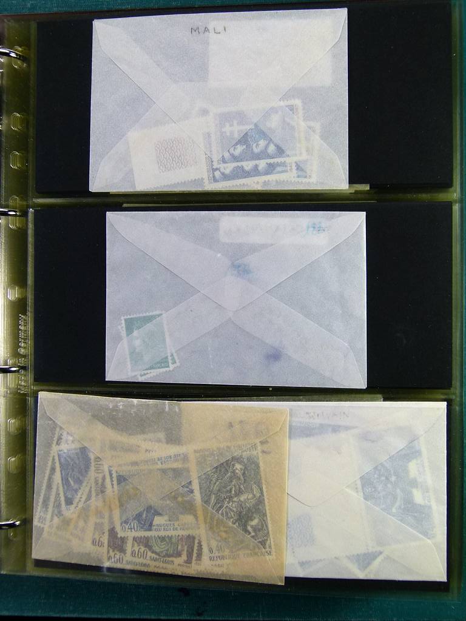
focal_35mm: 39
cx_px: 233
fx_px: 700
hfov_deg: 36.8
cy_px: 310
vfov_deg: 47.9
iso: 100
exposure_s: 1/100
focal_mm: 7
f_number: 3.1
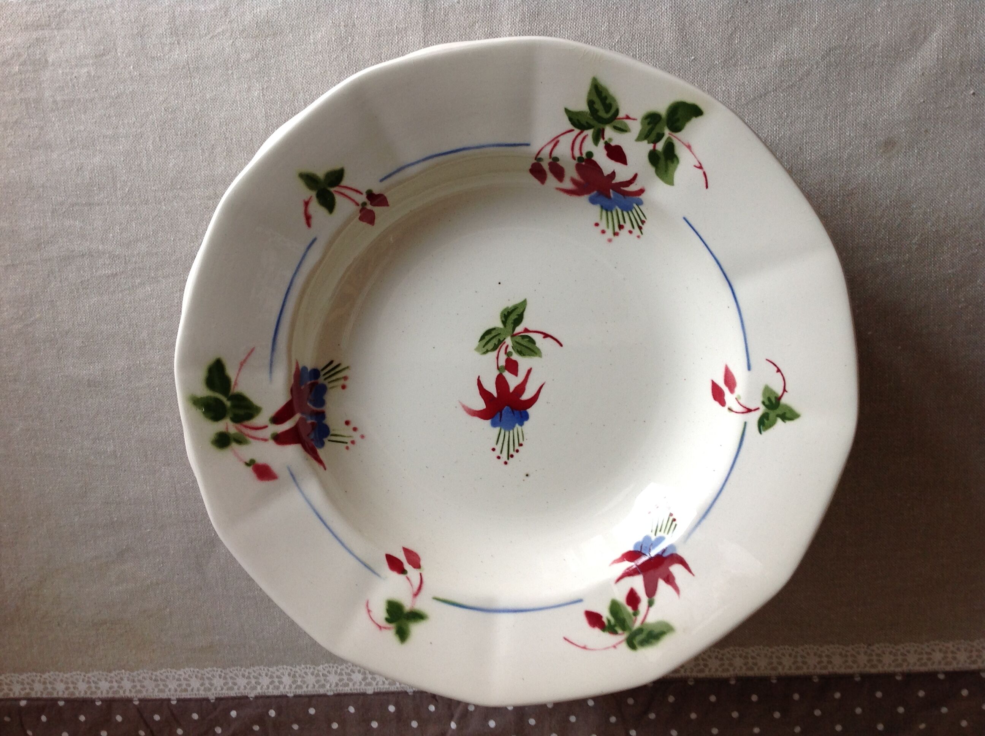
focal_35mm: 35
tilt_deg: -78.6
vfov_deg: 40.6
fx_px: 994
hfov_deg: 52.7
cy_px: 368
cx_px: 492
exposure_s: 1/17
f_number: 2.4
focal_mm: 4.28
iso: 50
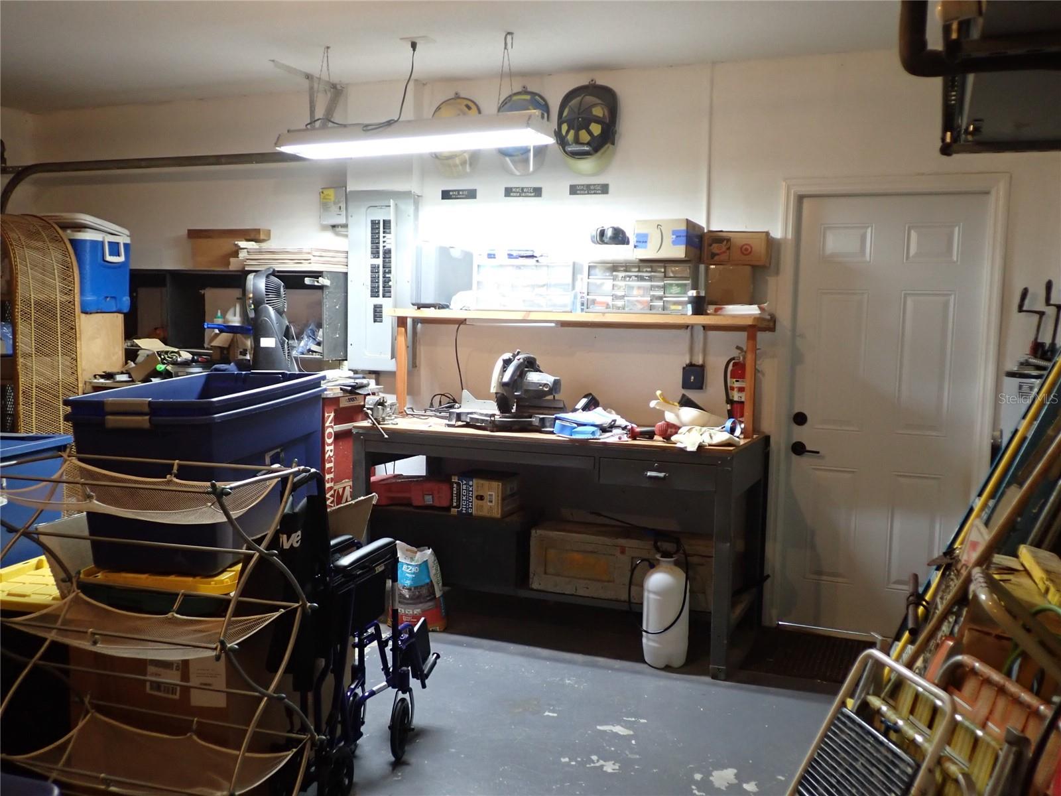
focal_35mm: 32
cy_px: 398
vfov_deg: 44.2
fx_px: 981
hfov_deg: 56.8
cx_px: 530
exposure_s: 1/30
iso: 320
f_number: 2.4
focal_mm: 5.79
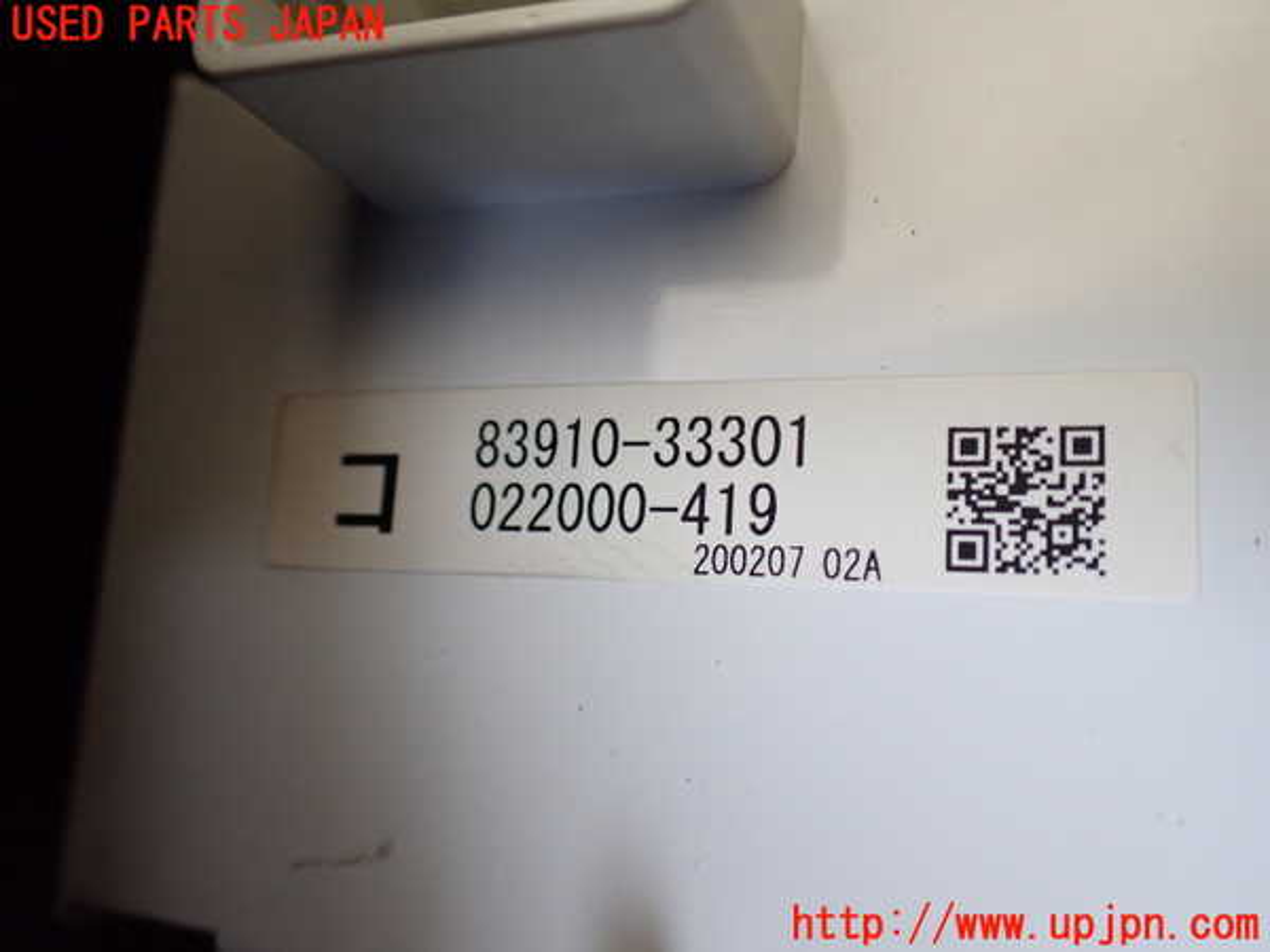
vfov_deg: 46.8
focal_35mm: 30
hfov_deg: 60.0
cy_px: 476
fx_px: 1101
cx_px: 635
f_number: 2.3
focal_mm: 5.4
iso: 500
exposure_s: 1/125
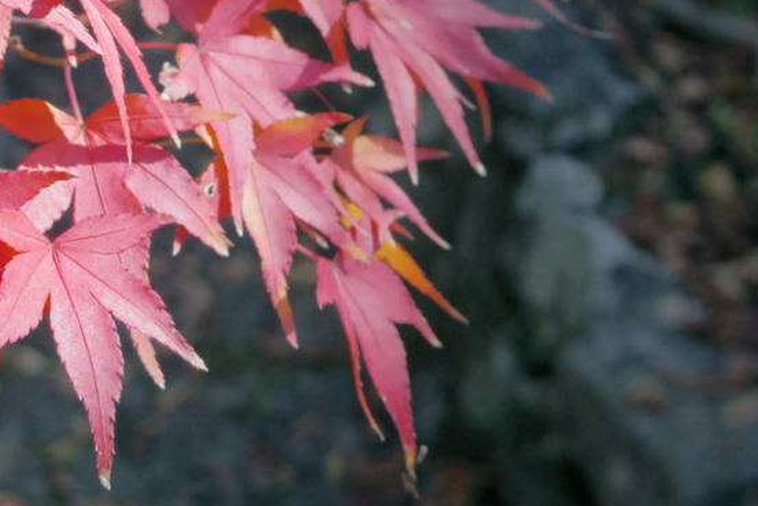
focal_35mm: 88
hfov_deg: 22.9
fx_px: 1853
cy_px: 55
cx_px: 197
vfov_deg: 15.4
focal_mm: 8.5
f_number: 3.2
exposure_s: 1/1250
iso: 400
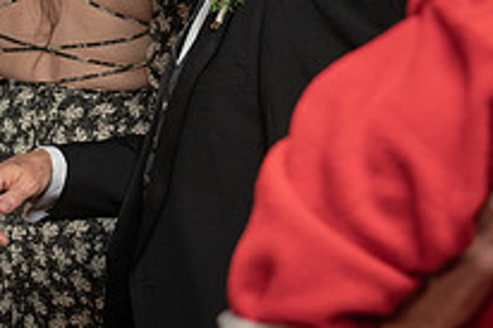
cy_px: 53
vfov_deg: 10.1
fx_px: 1847
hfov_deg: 15.1
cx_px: 137
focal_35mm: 135
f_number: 5
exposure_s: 1/200
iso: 2000
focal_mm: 43
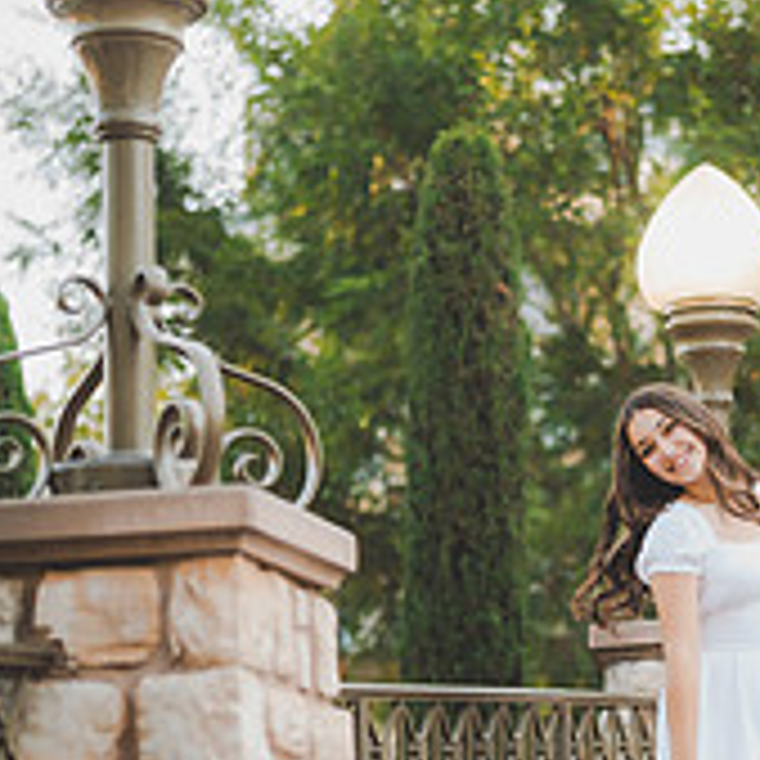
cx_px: 598
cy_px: 549
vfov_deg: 15.4
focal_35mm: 113
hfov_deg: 15.3
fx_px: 2807
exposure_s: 1/1000
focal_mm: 50
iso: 250
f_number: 1.4
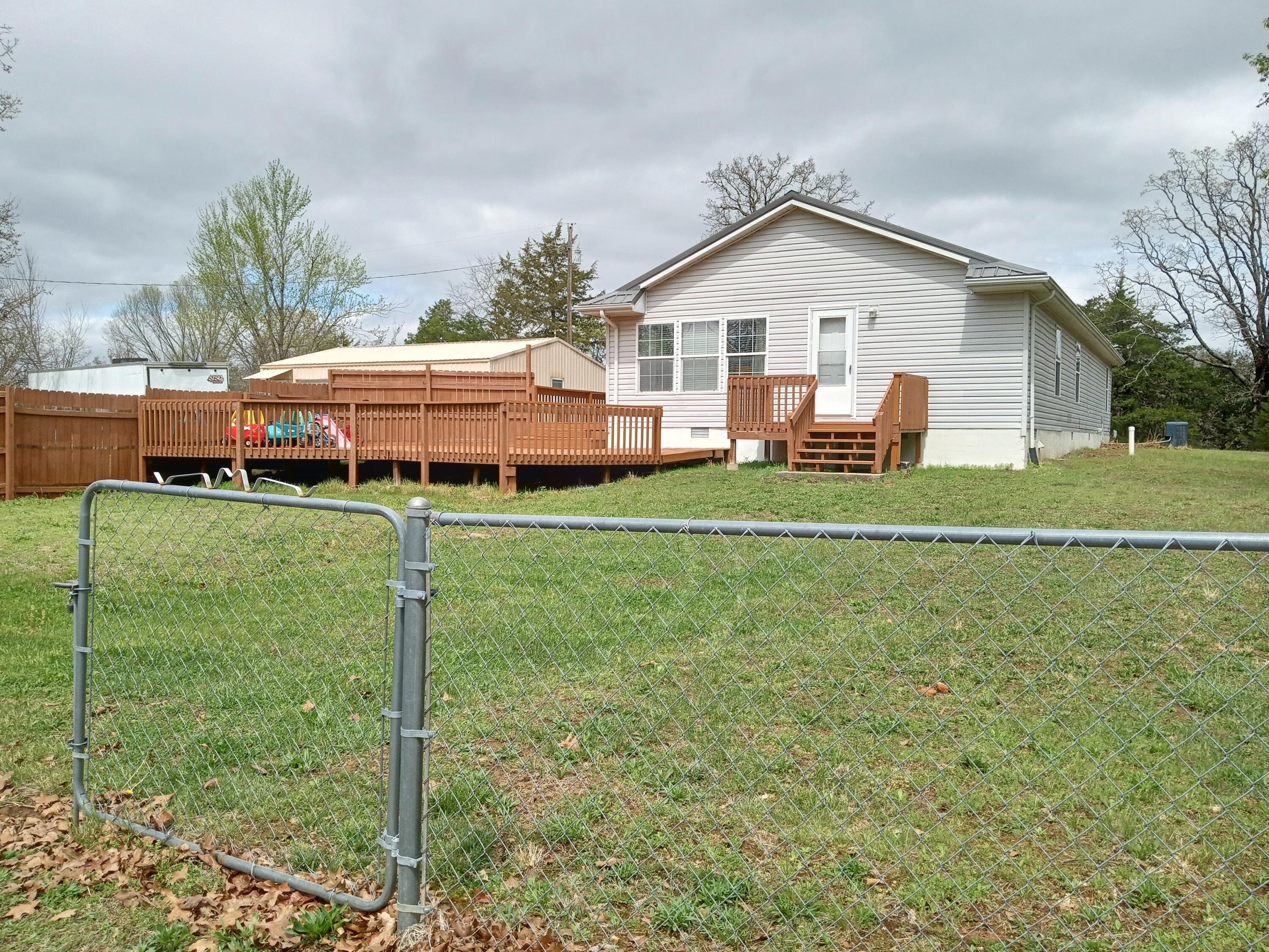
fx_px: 1026
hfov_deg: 63.4
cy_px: 476
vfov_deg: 49.7
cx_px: 634
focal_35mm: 28
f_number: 2.2
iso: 100
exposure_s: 1/1193
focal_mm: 3.71
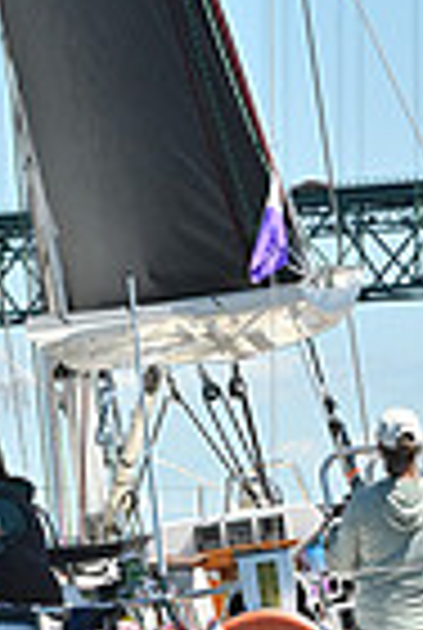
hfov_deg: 3.4
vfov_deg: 5.1
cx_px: 263
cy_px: 162
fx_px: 7103
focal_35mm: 405
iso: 320
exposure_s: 1/1000
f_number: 8
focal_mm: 98
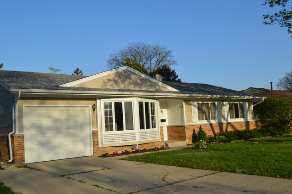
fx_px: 292
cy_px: 97
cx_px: 146
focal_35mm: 36
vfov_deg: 36.8
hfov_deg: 53.2
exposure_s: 1/250
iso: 100
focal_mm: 24
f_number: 8
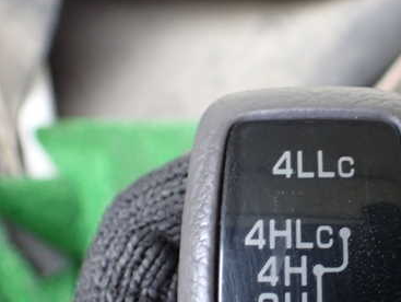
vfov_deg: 29.5
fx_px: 568
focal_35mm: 49
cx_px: 309
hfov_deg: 37.7
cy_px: 207
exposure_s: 1/30
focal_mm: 5.4
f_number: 2.3
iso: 800
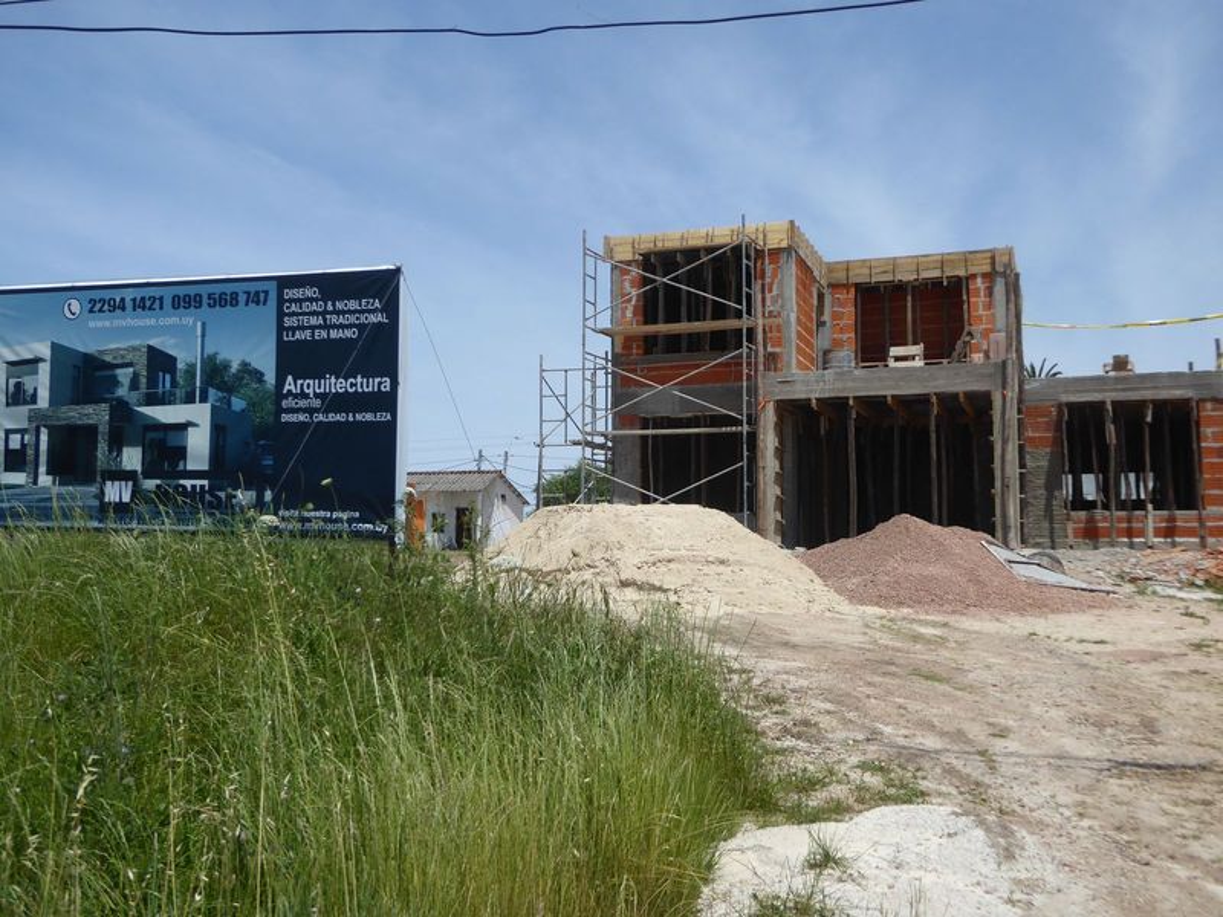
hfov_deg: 51.4
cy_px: 458
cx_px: 612
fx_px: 1272
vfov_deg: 39.7
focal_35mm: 36
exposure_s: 1/1000
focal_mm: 6.3
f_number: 3.7
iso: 80
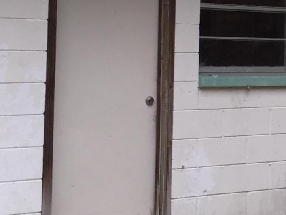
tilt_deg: +4.1
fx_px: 1016
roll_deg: -1.2
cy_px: 2
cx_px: 421
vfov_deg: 11.9
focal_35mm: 123
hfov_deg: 14.9
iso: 32
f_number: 2.2
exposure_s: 1/196
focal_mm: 4.15
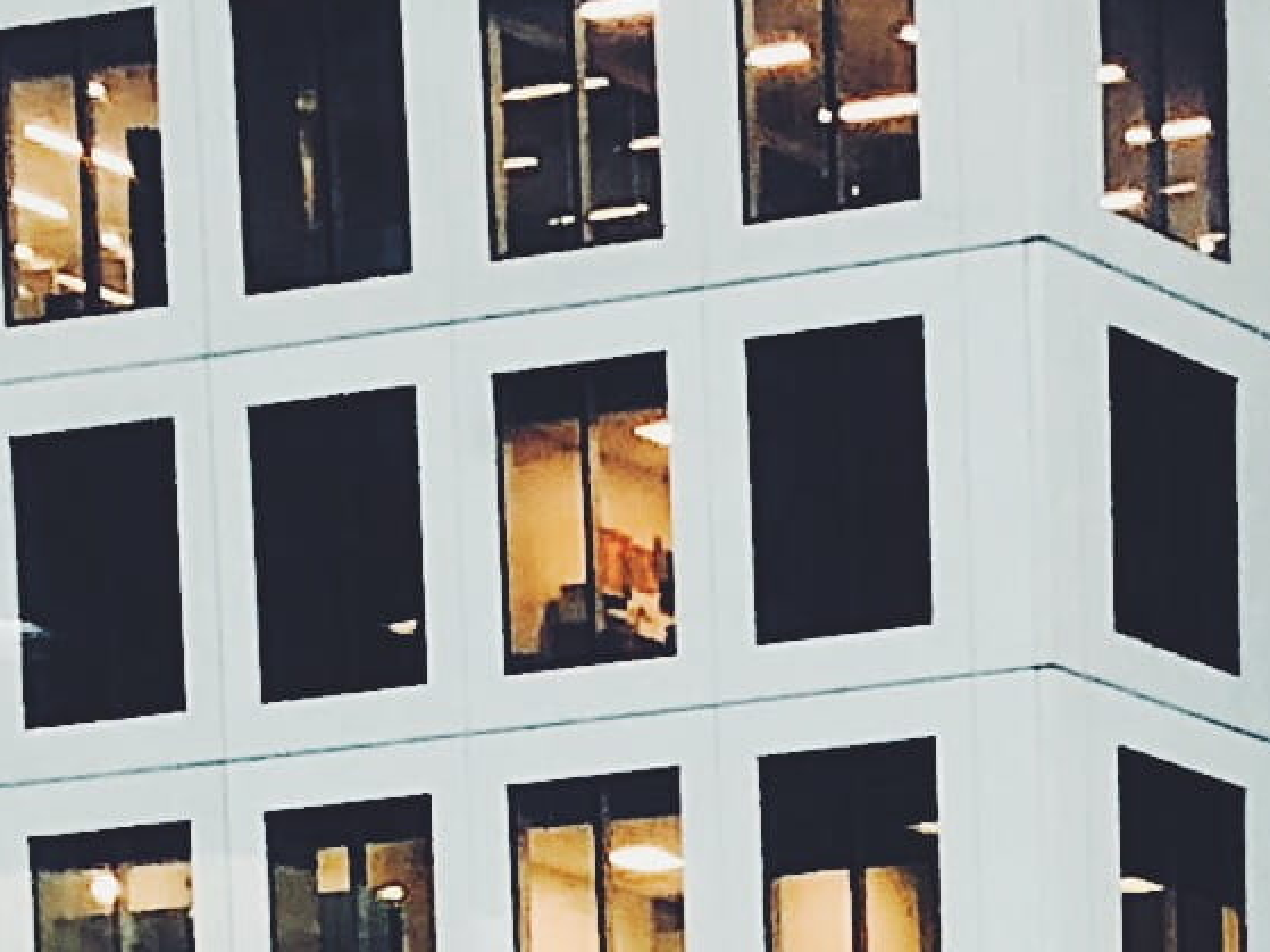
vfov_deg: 6.4
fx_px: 7409
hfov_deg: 9.1
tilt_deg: -5.7
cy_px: 3265
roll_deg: -0.2
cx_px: 2740
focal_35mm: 202
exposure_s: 1/20
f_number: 1.8
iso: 40
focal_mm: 4
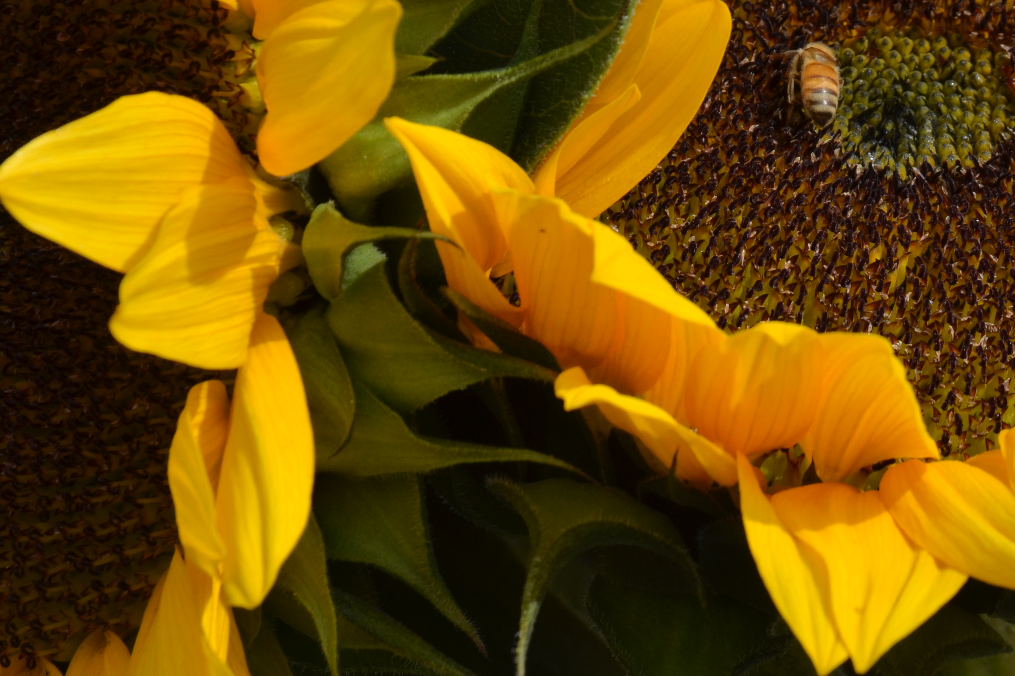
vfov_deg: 4.1
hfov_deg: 6.1
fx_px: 9444
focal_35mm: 335
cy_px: 95
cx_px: 863
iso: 250
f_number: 11
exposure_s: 1/640
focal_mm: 120
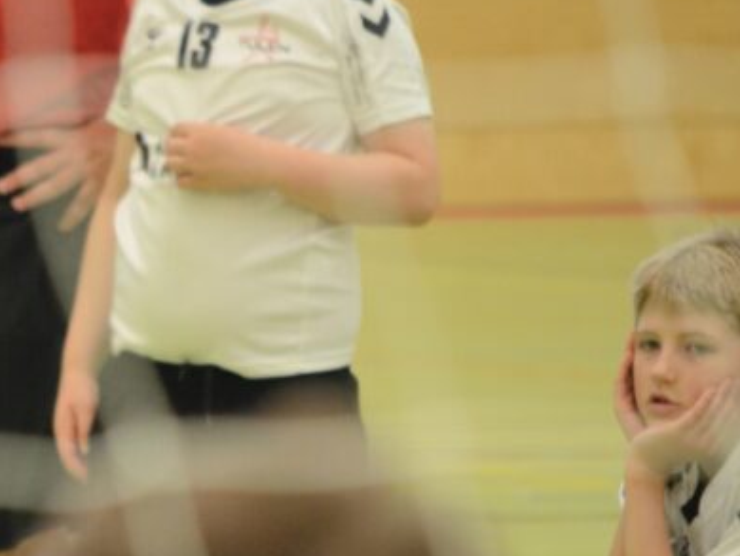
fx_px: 13332
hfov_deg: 3.2
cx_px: -186
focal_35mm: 623
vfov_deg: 2.4
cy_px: 353
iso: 1600
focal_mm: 165
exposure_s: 1/400
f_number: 5.3
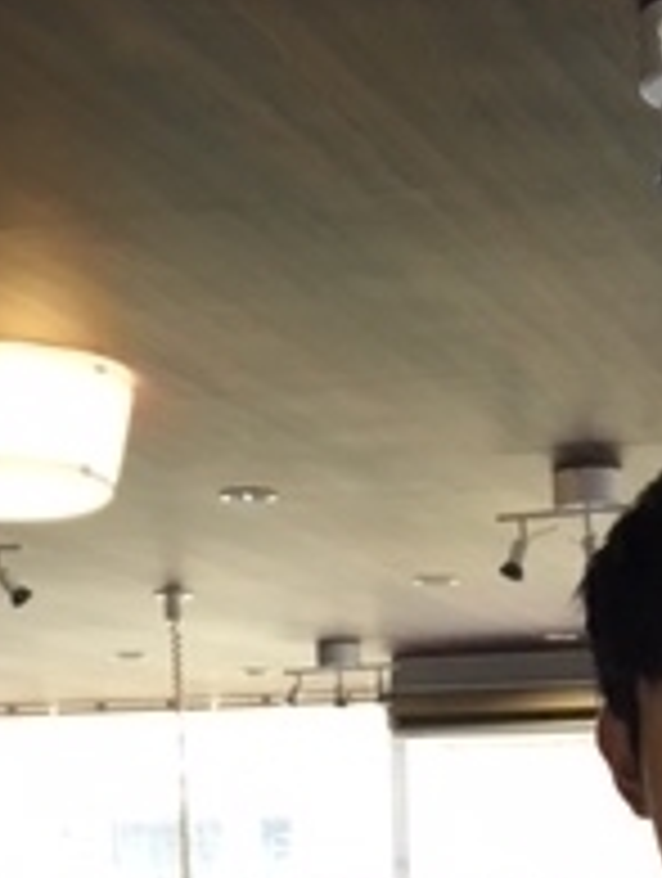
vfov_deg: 18.5
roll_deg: +2.1
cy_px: 1270
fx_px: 2414
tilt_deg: -7.2
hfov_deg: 15.4
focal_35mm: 95
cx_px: 599
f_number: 2.2
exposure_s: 1/30
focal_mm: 4.15
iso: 40
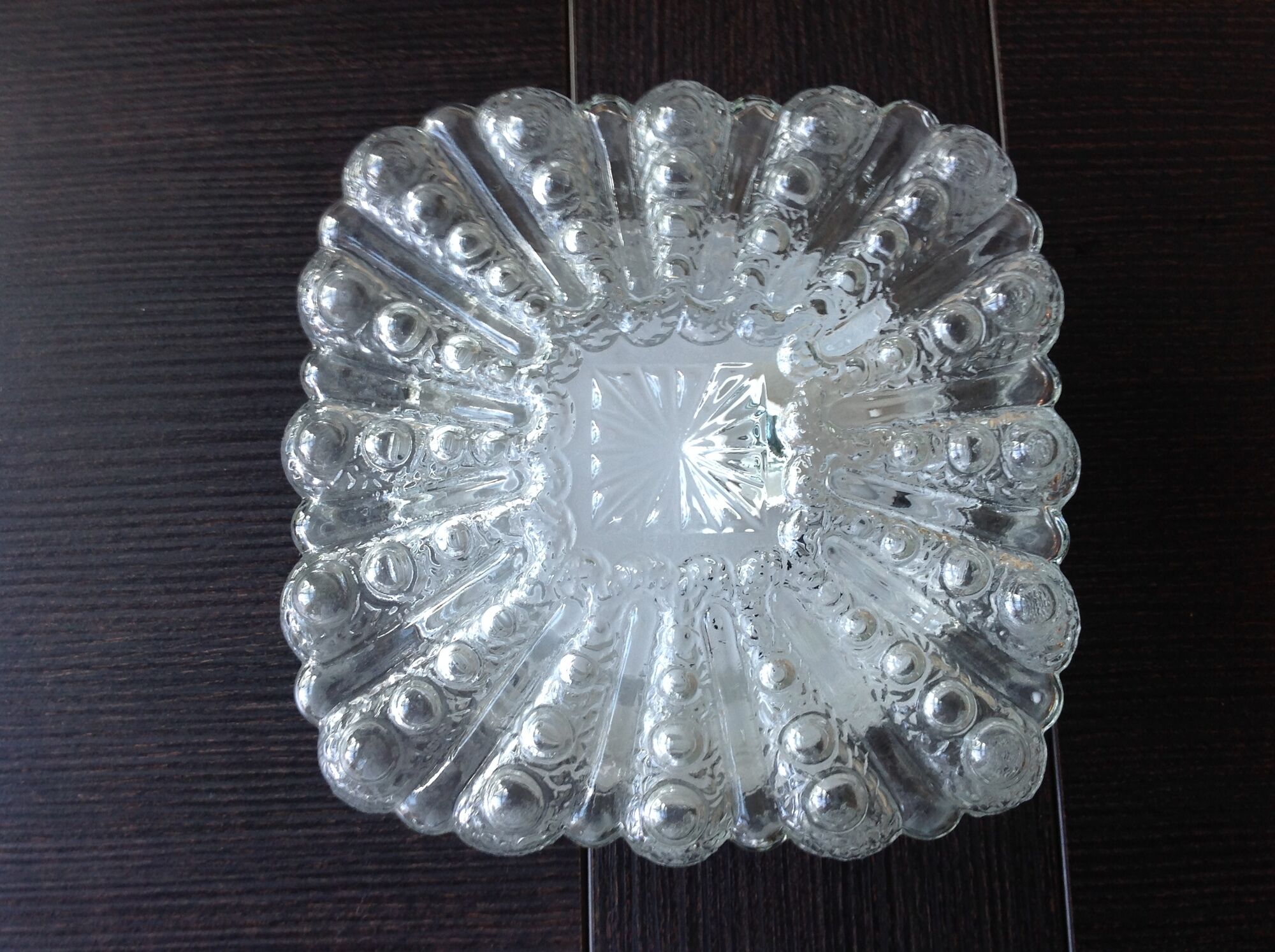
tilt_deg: -81.3
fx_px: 1287
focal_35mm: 35
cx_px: 638
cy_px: 476
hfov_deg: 52.7
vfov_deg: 40.6
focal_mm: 4.28
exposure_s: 1/20
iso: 50
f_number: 2.4
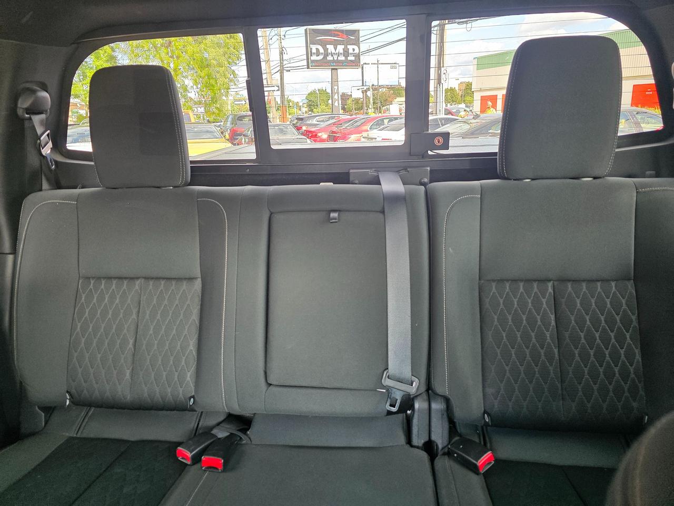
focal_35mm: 23
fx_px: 448
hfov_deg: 73.9
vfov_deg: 58.9
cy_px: 253
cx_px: 337
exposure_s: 1/180
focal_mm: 6.3
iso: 250
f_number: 1.7
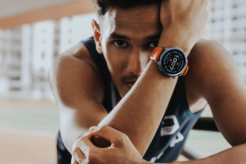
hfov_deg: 30.1
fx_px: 458
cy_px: 82
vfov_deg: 20.3
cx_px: 123
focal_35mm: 67
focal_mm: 67
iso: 400
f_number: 5
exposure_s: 1/50
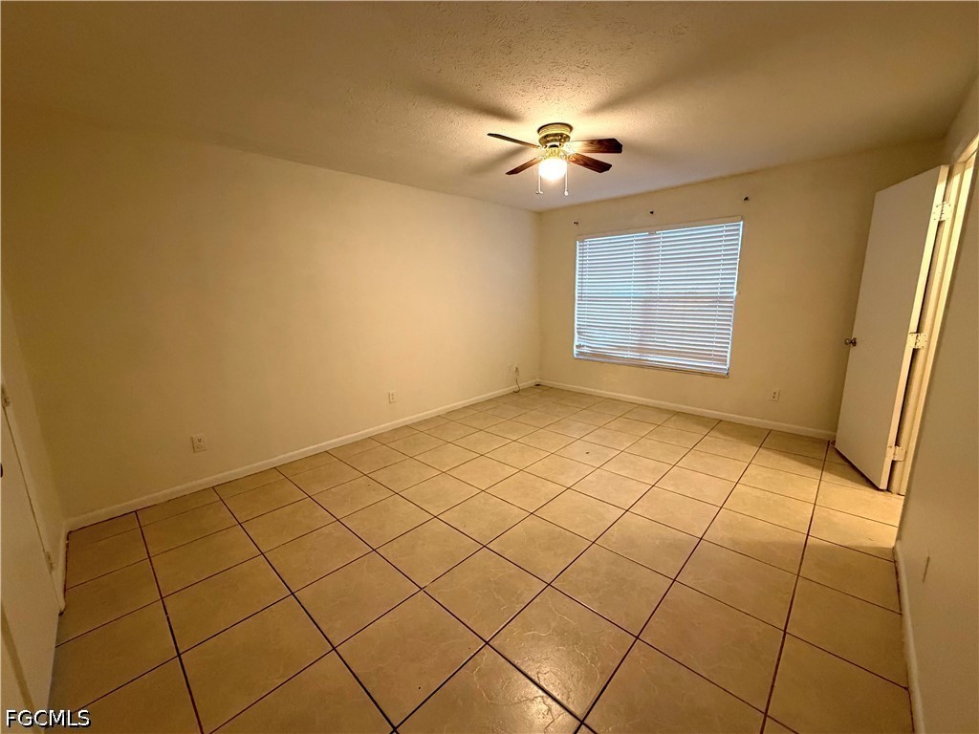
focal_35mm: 14
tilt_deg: -10.1
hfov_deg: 102.1
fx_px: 396
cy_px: 367
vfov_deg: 85.7
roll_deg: +1.1
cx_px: 490
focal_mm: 2.22
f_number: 2.2
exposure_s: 1/60
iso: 400
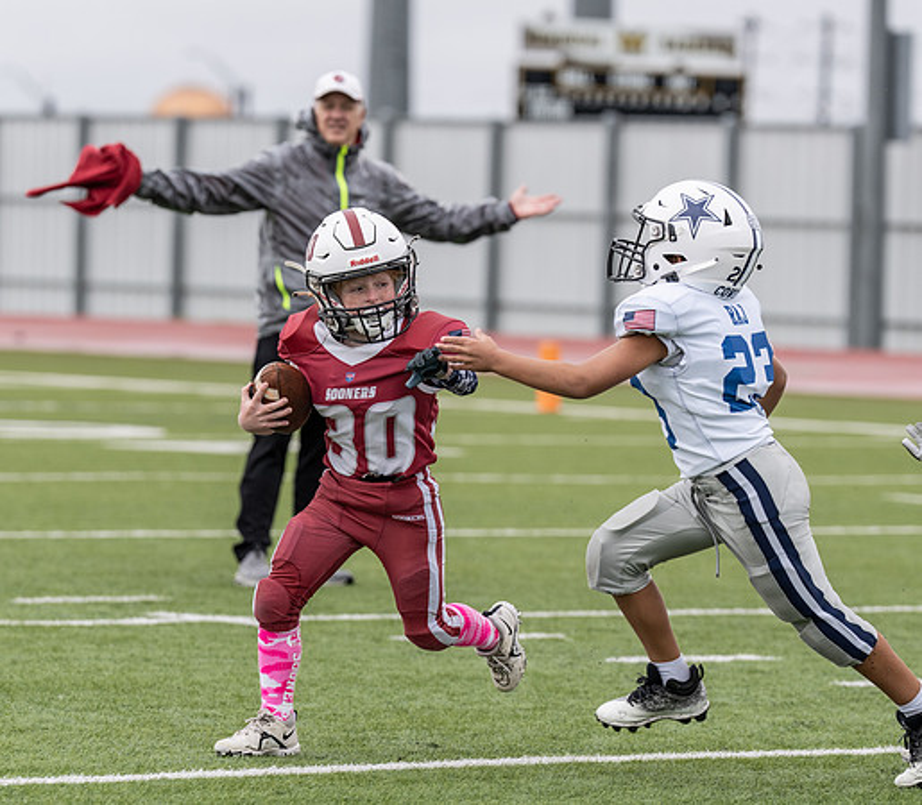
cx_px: 455
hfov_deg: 7.5
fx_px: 7049
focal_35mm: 249
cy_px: 440
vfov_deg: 6.5
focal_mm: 168
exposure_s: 1/1250
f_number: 3.5
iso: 250
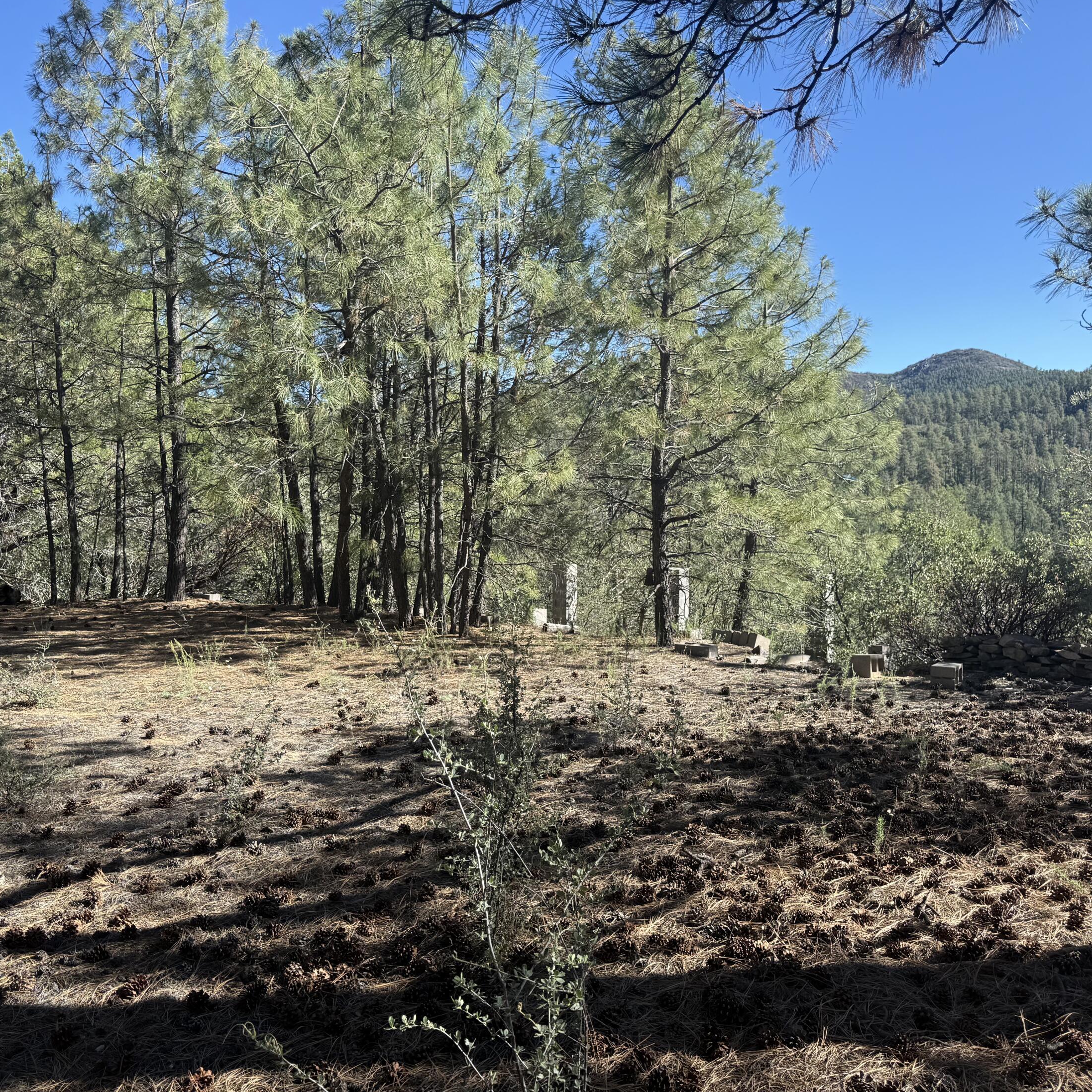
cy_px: 538
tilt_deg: -3.0
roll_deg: +0.4
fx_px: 1035
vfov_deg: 55.6
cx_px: 515
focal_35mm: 29
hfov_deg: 55.6
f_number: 1.78
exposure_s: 1/1618
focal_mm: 6.76
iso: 80
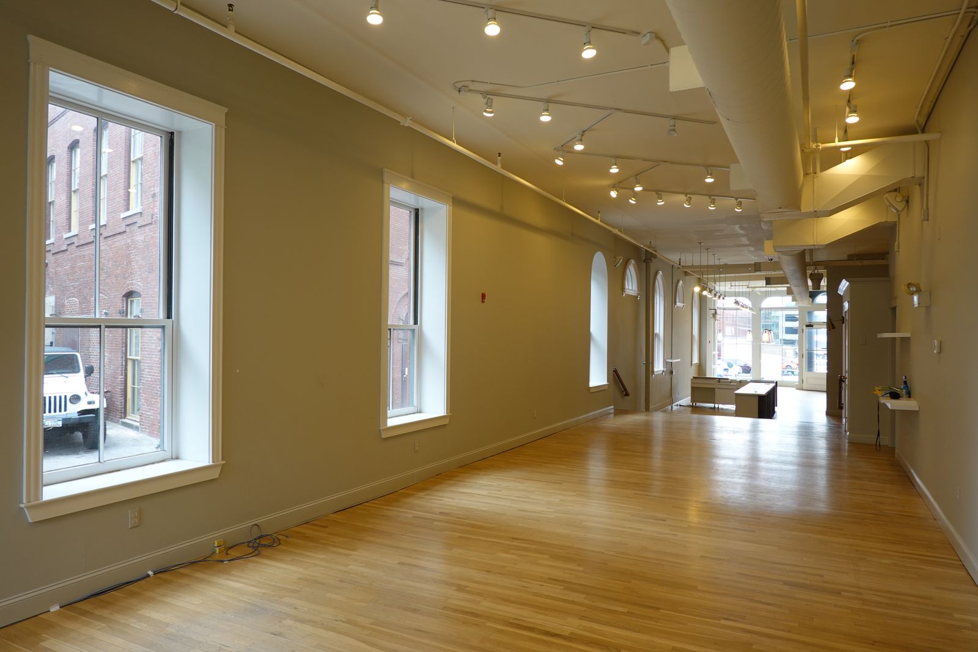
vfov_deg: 53.1
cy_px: 326
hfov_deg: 73.7
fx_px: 652
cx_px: 489
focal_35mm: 24
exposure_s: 1/50
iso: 125
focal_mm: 9
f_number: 2.8
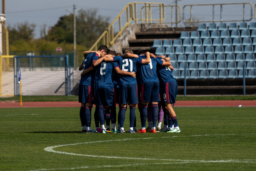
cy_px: 86
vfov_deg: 6.9
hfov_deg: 10.3
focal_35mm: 200
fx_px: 1422
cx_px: 128
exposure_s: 1/2000
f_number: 4
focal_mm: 200
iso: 100
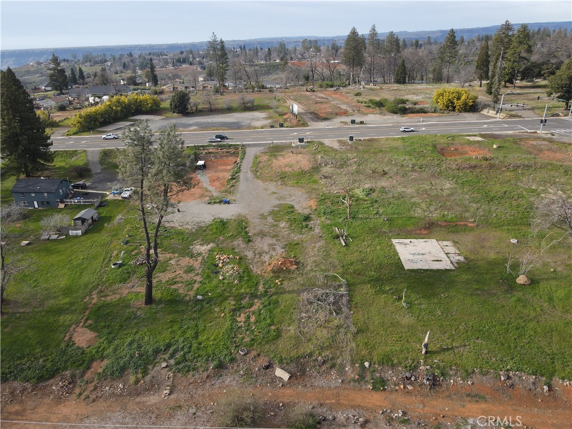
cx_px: 286
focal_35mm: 24
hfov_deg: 71.6
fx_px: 397
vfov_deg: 56.8
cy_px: 214
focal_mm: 4.5
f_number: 2.8
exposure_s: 1/320
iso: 100
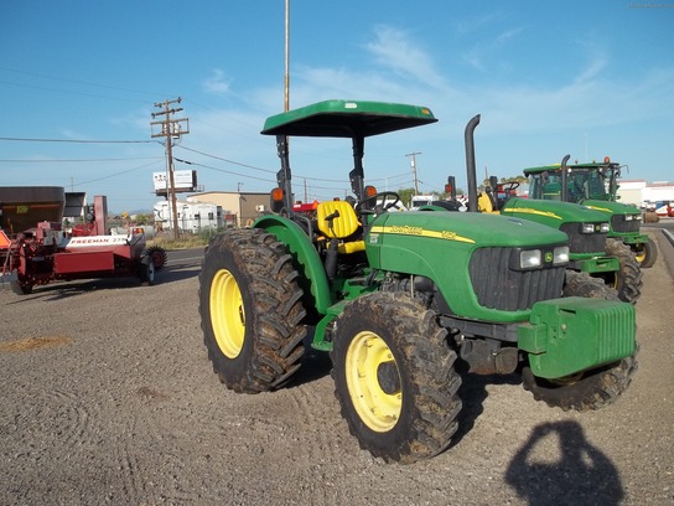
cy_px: 253
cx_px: 337
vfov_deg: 42.9
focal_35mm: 33
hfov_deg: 55.4
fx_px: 643
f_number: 8
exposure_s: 1/200
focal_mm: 5.9
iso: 64
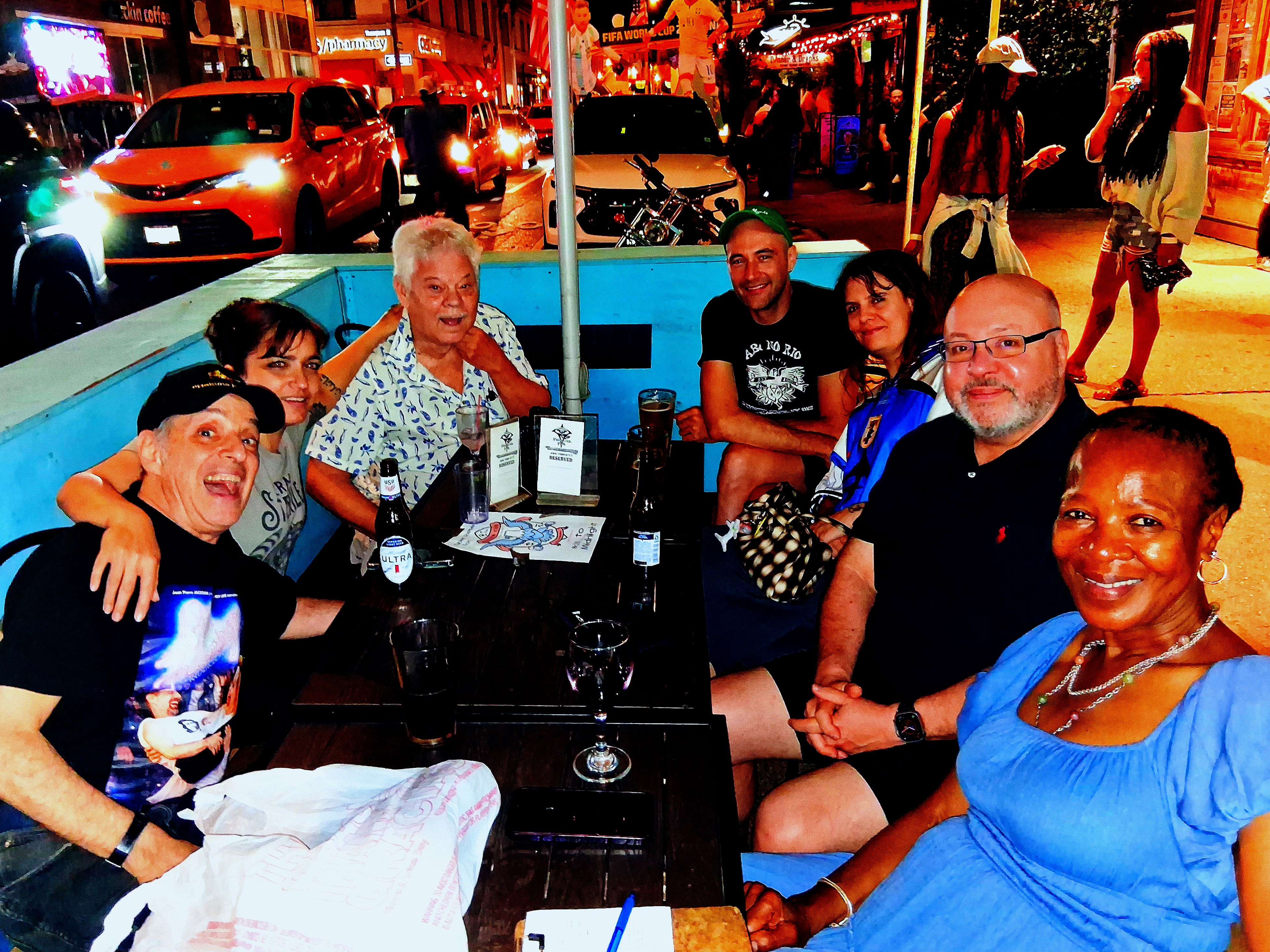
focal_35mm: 27
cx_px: 630
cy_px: 485
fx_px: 991
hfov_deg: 65.3
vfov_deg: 51.4
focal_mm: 3.98
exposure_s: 1/24
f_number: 1.8
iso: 640
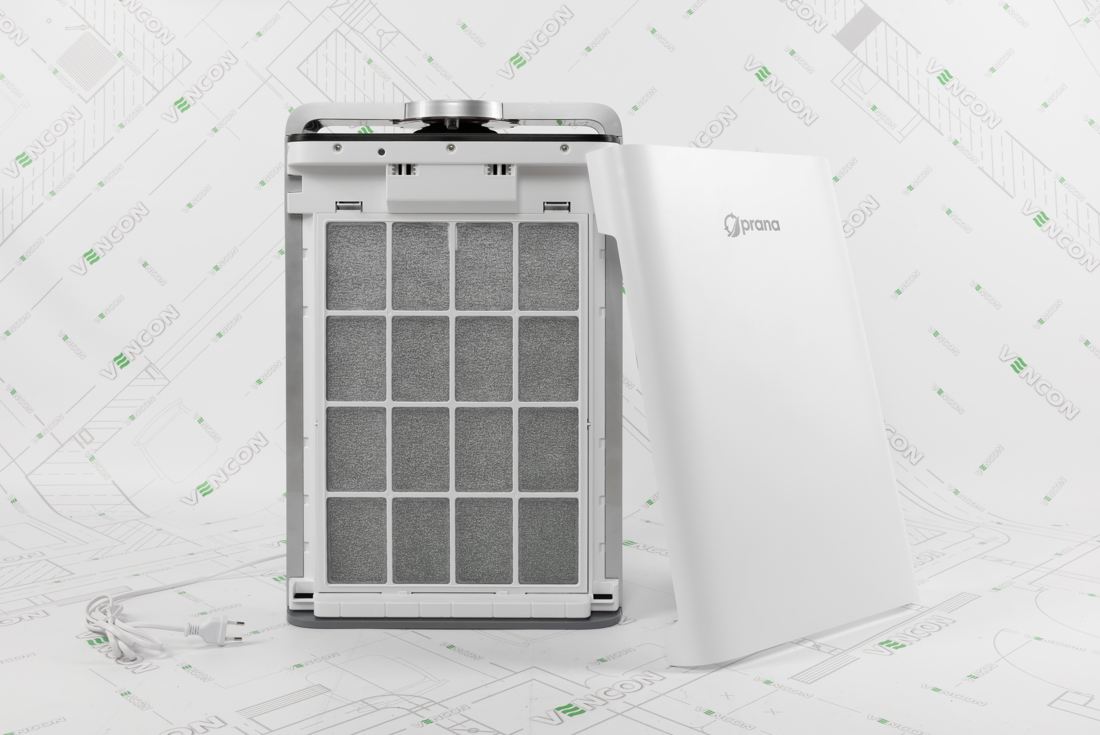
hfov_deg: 54.4
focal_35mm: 35
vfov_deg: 37.9
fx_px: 1070
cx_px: 550
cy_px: 368
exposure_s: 1/125
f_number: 13
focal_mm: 35
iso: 100
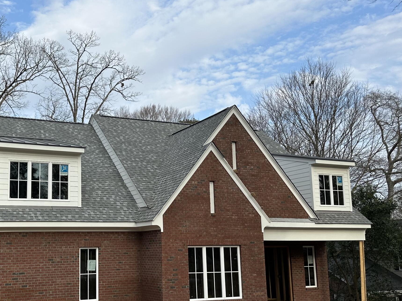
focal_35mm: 42
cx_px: 126
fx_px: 488
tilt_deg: +8.2
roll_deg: +0.5
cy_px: 179
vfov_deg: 34.3
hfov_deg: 44.0
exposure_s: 1/2525
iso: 80
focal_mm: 6.86
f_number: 1.78
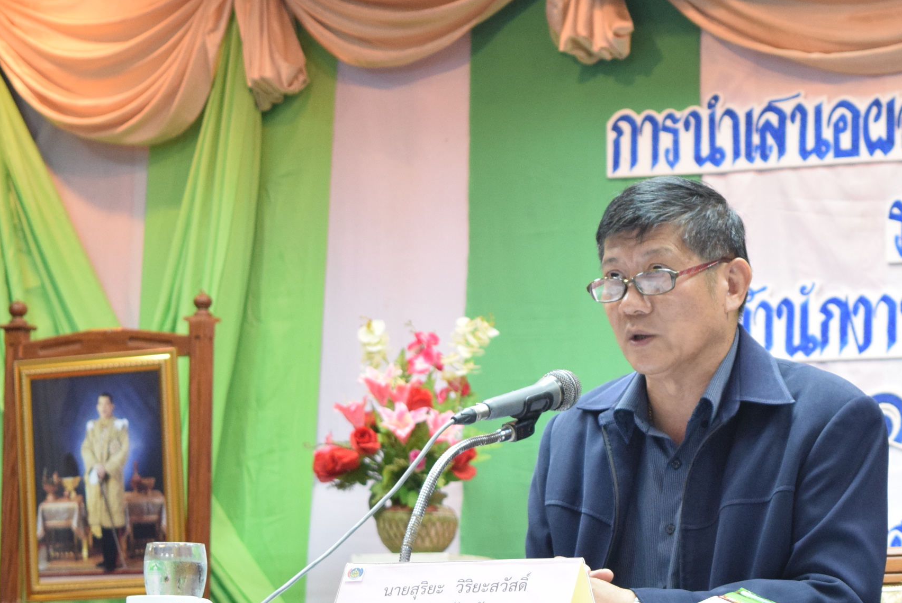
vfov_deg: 9.5
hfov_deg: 14.1
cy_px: 401
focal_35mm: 145
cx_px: 715
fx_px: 3633
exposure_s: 1/13
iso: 1600
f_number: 5.6
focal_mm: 55
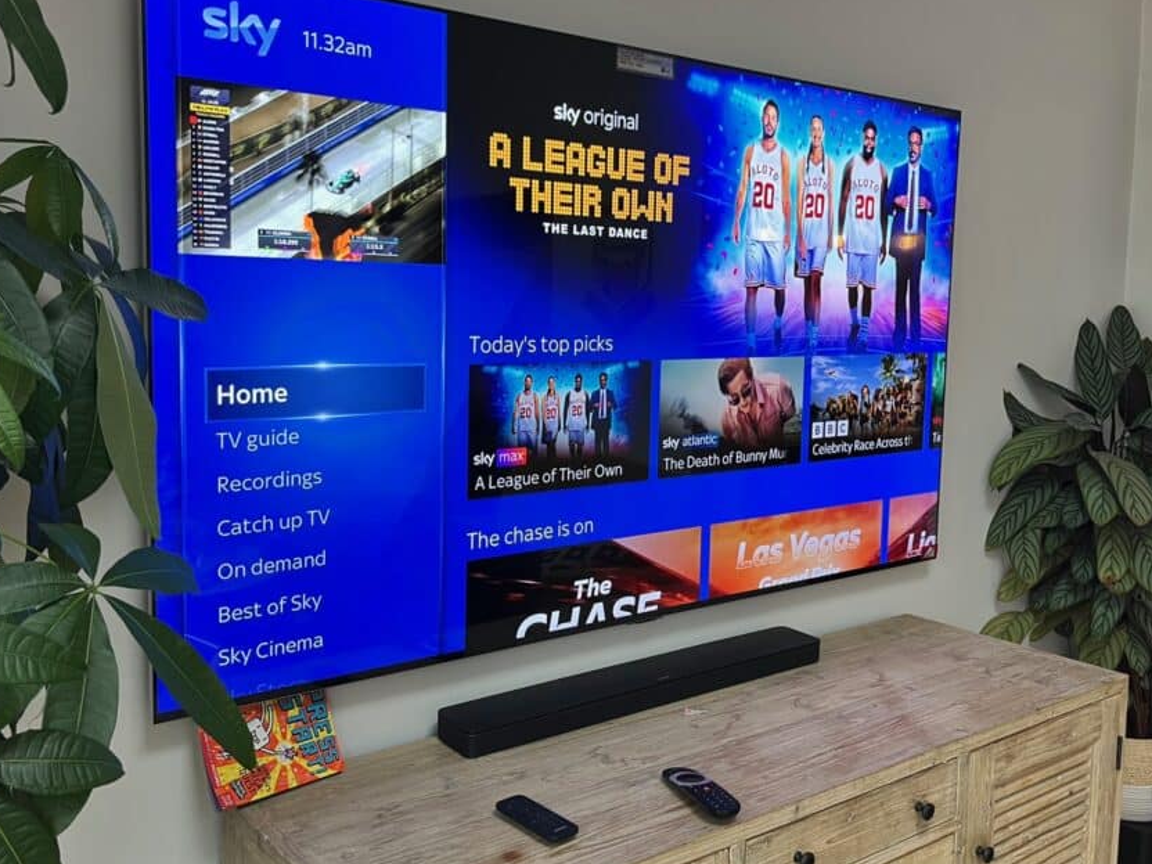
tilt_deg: -5.0
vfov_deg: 44.1
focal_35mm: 32
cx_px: 536
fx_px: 1065
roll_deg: -0.4
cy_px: 390
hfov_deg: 56.8
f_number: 1.6
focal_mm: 5.1
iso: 80
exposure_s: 1/50
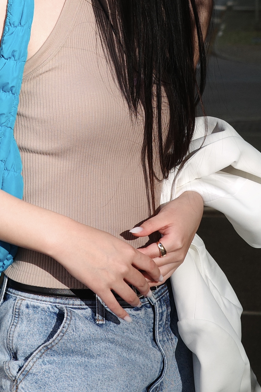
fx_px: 979
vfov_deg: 21.6
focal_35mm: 90
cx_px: 89
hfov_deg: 15.2
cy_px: -20
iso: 200
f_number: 4
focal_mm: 26
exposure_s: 1/200
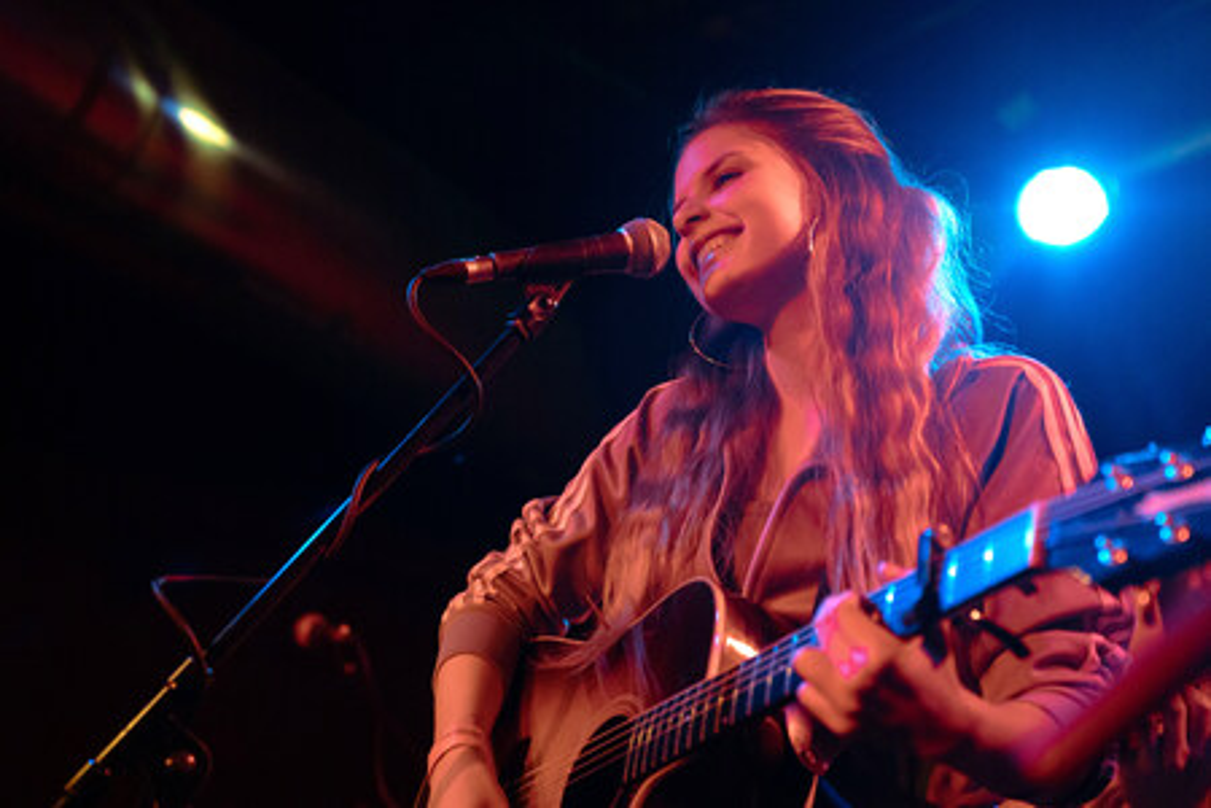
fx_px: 2119
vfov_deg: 21.6
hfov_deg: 31.9
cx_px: 606
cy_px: 404
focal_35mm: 63
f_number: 2.8
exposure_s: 1/250
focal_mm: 63
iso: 10000
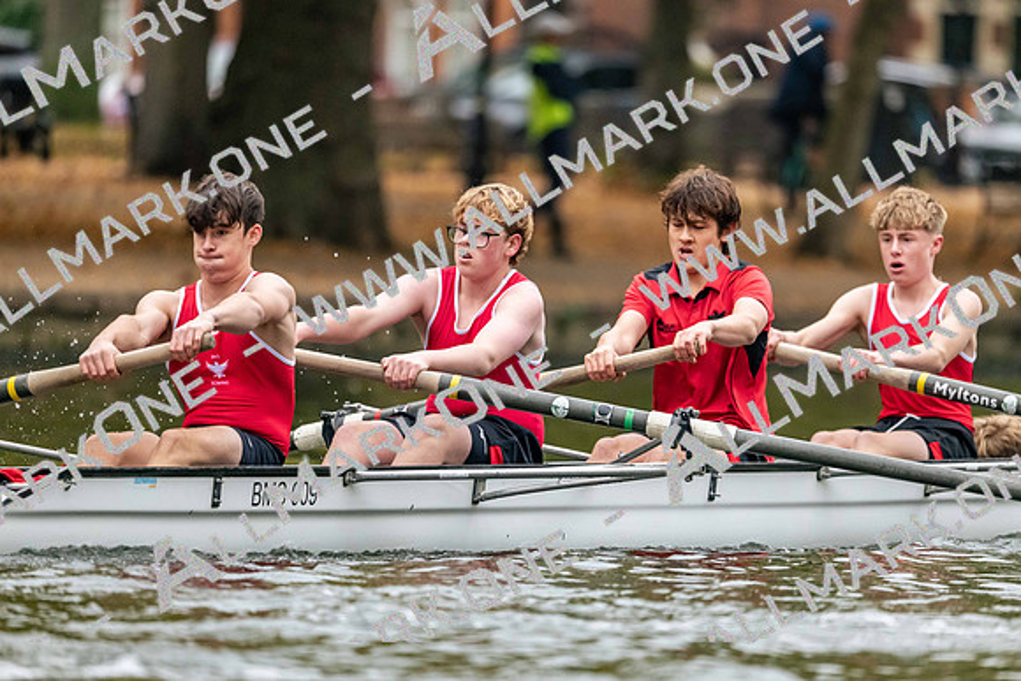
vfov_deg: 3.4
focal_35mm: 400
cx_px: 510
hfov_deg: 5.2
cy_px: 340
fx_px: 11347
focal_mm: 400
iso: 4500
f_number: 4.5
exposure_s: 1/2000
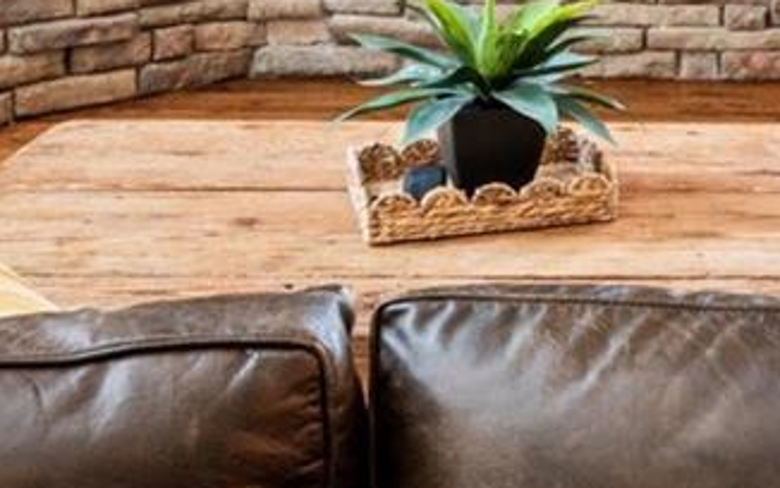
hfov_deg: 19.1
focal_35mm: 102
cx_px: 955
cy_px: -536
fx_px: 2180
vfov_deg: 11.4
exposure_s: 1
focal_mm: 20.5
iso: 100
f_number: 11
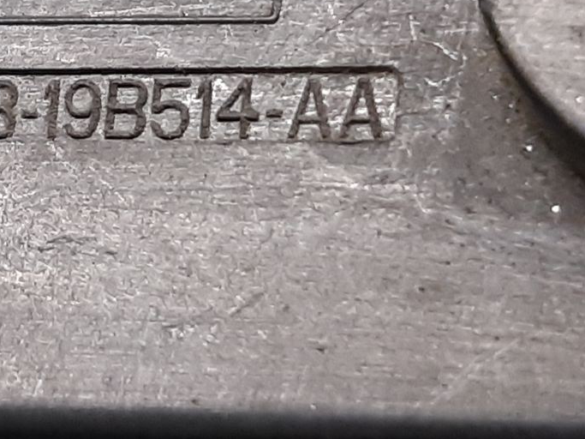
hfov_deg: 23.8
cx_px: -16
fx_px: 1318
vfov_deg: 18.3
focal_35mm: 78
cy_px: -24
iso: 160
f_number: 1.7
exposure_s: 1/50
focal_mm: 3.93
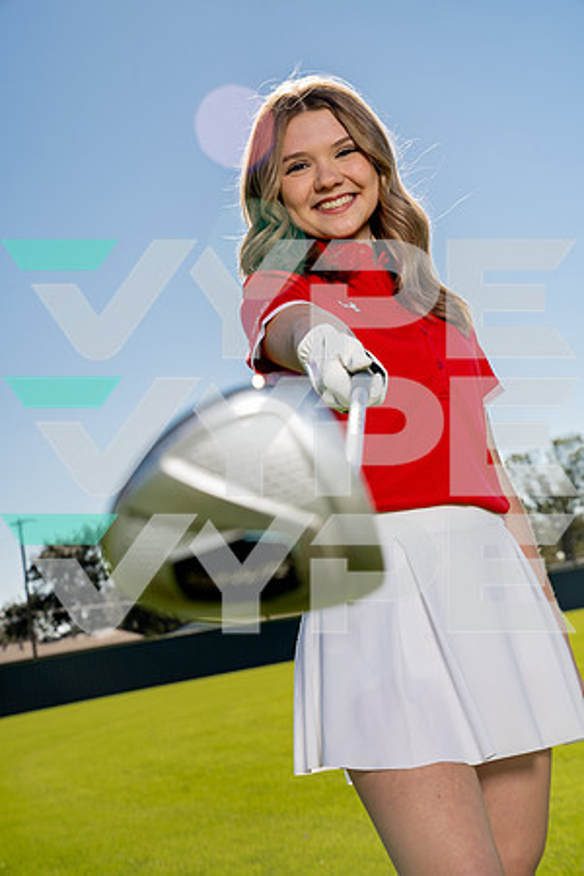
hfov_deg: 19.5
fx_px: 1703
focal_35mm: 70
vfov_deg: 28.8
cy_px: 438
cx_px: 292
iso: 100
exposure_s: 1/250
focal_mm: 70
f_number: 8
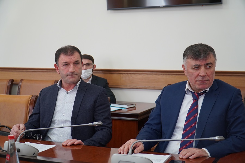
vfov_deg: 25.8
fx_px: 357
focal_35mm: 52
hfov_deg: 37.9
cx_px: 122
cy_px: 82
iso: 800
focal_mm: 35
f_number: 4
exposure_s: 1/160
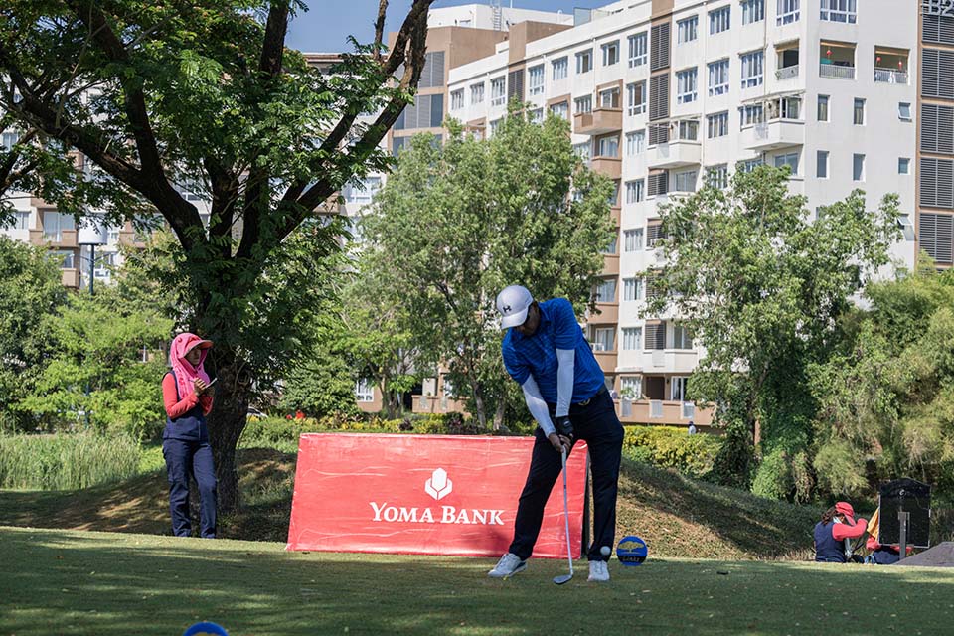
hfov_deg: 27.0
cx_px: 477
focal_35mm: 75
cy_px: 318
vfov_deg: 18.2
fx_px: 1987
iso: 400
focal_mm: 75
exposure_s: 1/4000
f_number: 4.5
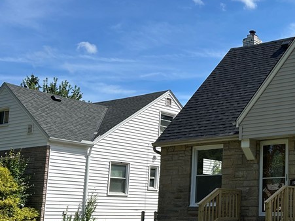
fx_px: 503
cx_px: 314
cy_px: 131
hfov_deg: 29.8
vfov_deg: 24.8
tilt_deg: +8.5
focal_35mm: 59
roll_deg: +0.5
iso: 50
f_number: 1.5
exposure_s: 1/3704
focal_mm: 5.7
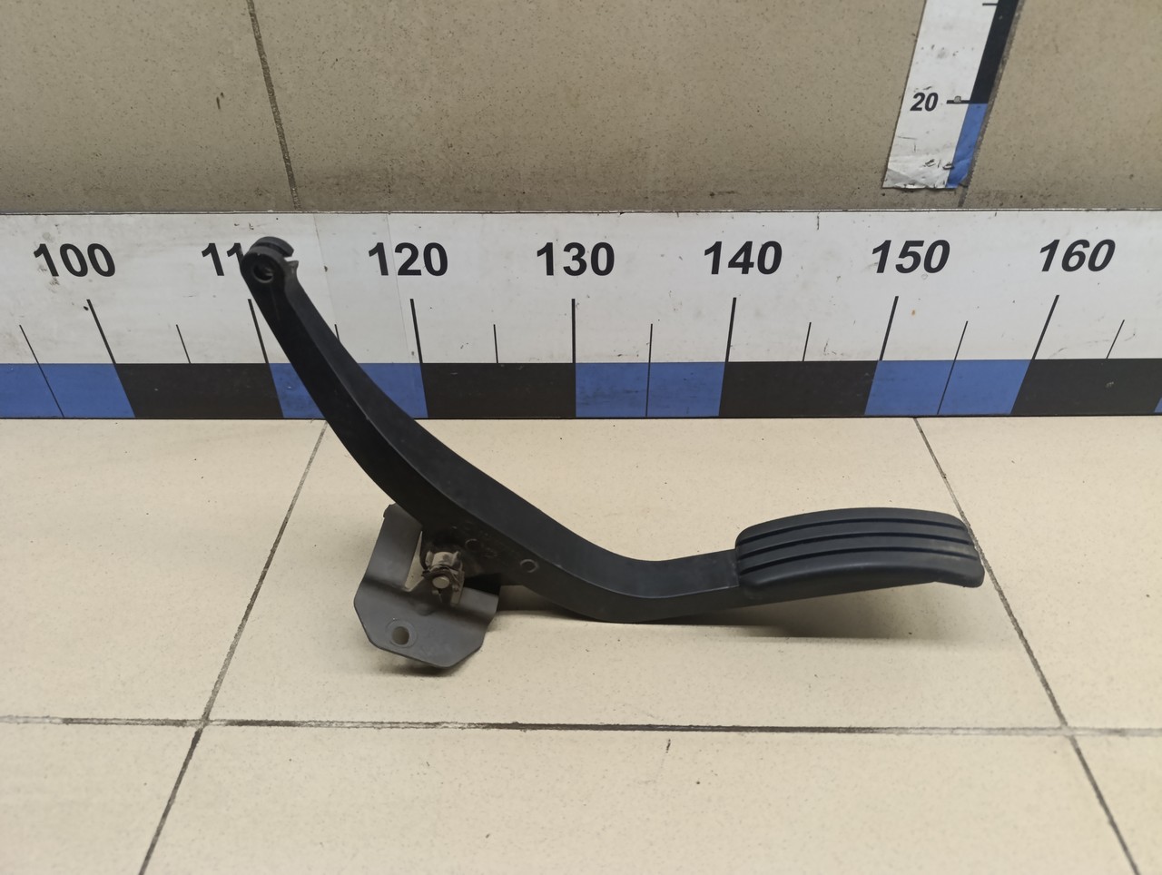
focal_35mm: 23
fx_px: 773
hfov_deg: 73.8
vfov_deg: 59.0
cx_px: 581
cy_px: 438
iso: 500
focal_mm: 6.14
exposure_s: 1/100
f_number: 1.6
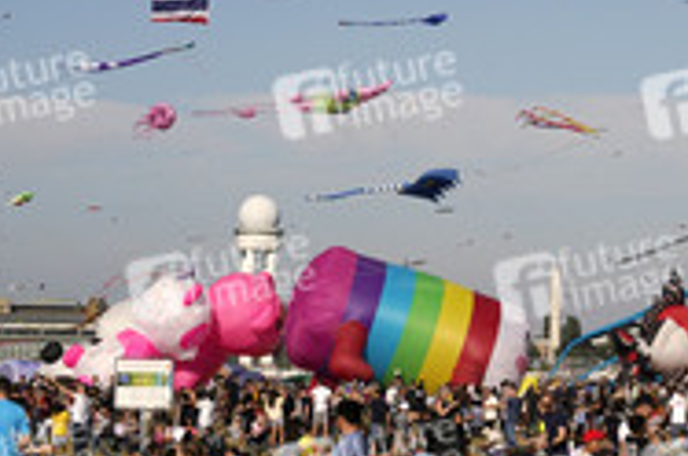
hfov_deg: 13.0
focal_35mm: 157
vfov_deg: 8.7
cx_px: 638
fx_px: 2995
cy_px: 4
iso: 400
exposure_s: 1/4000
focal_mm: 65
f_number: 8
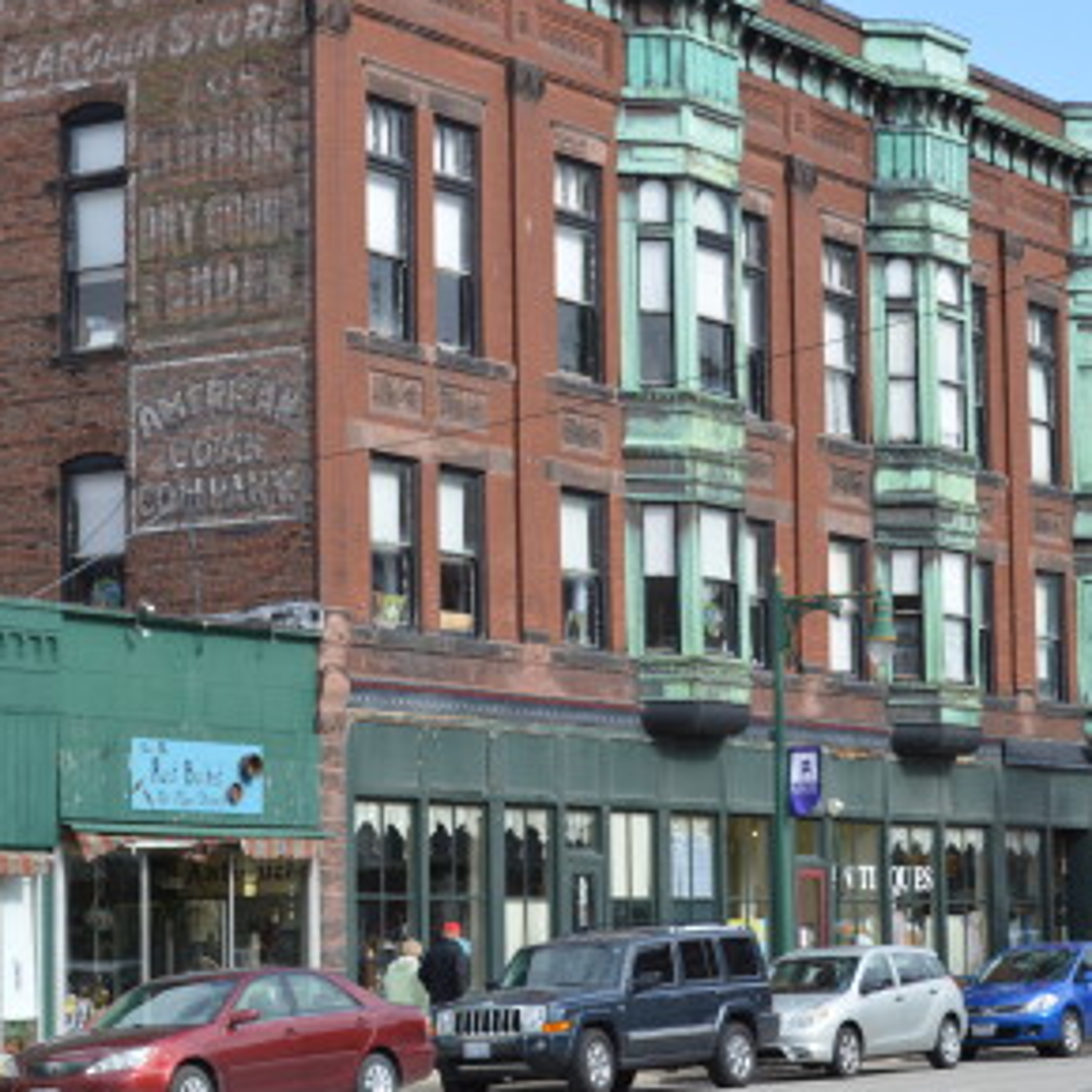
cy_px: 606
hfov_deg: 17.2
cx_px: 633
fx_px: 3605
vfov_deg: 17.2
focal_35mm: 101
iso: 100
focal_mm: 46
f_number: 7.1
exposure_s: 1/200
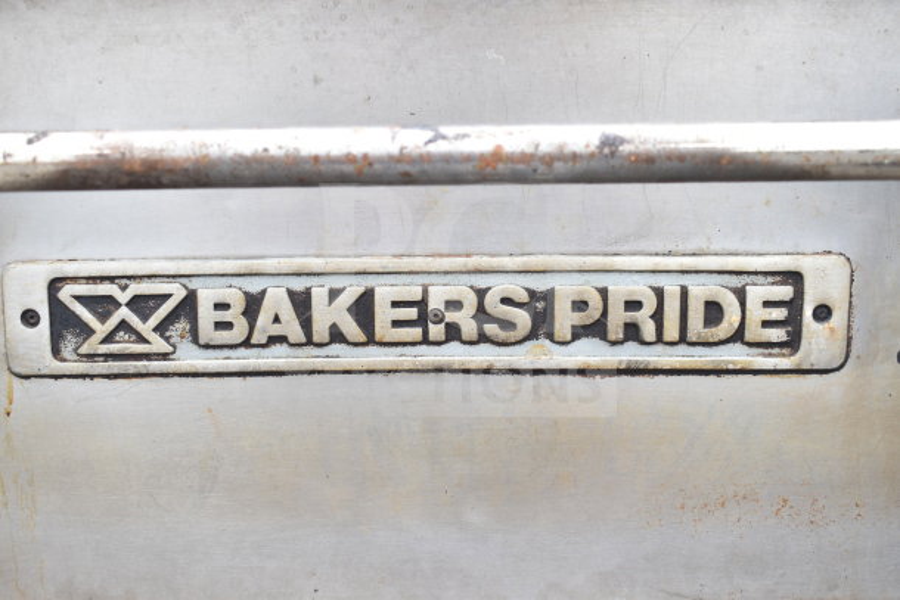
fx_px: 1163
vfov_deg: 29.0
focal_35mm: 46
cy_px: 300
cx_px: 450
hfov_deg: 42.3
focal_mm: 31
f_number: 5.6
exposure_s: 1/125
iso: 200
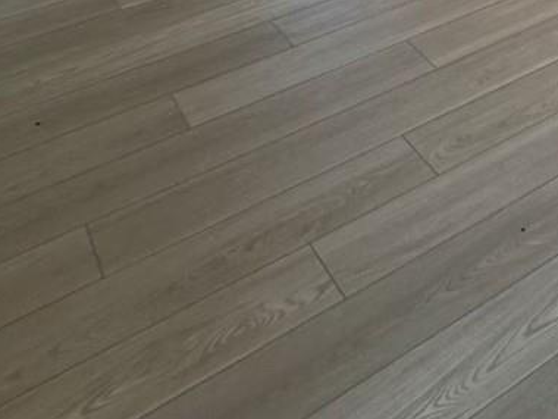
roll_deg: +0.1
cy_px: -462
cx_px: 768
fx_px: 951
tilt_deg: -1.8
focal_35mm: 59
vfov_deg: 16.9
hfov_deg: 26.5
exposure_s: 1/120
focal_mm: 2.22
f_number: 2.2
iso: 160
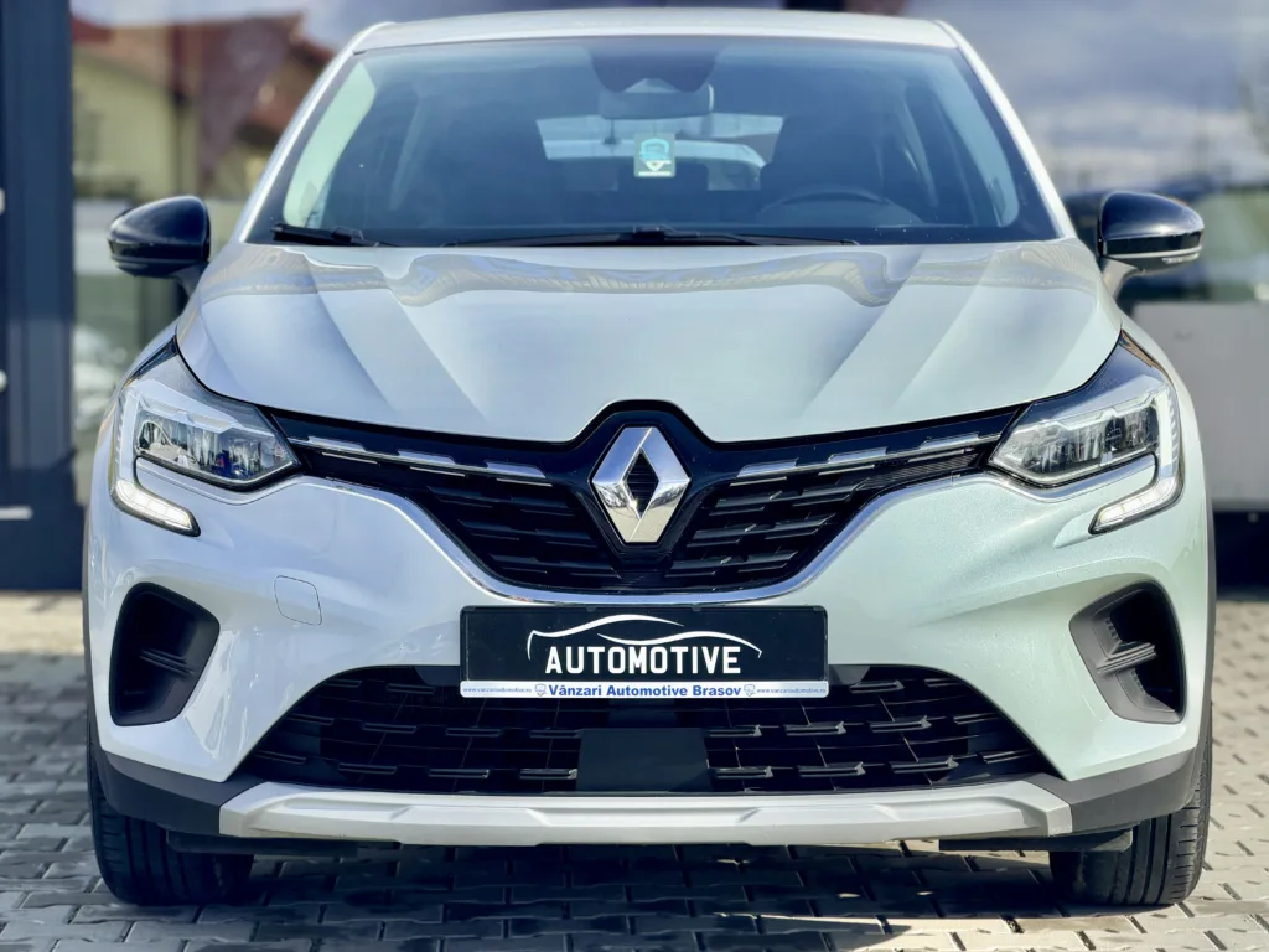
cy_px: 476
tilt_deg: -4.5
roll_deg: +0.7
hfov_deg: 19.6
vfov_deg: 14.8
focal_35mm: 100
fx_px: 3666
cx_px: 634
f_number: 2.8
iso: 20
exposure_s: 1/638
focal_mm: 16.89
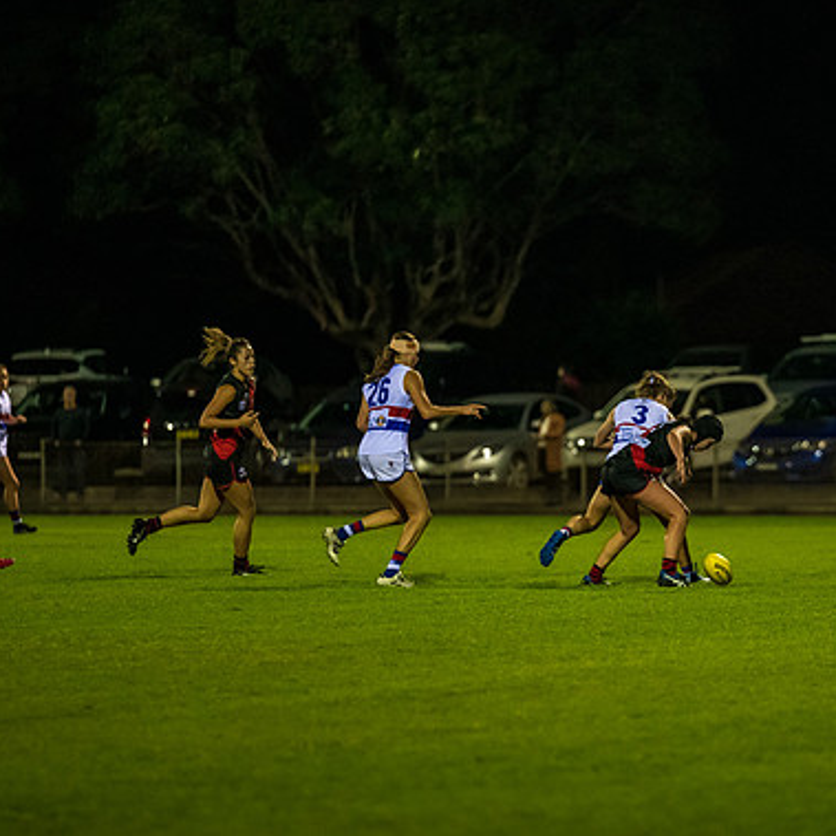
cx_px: 649
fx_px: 9153
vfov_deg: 5.2
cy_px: 490
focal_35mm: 335
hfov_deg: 5.2
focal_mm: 200
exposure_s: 1/500
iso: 3200
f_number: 2.8
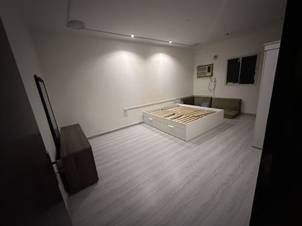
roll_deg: +6.2
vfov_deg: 85.7
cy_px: 113
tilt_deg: -12.5
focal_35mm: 14
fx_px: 122
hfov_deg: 102.0
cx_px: 151
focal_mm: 2.22
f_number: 2.2
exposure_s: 1/40
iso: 1000
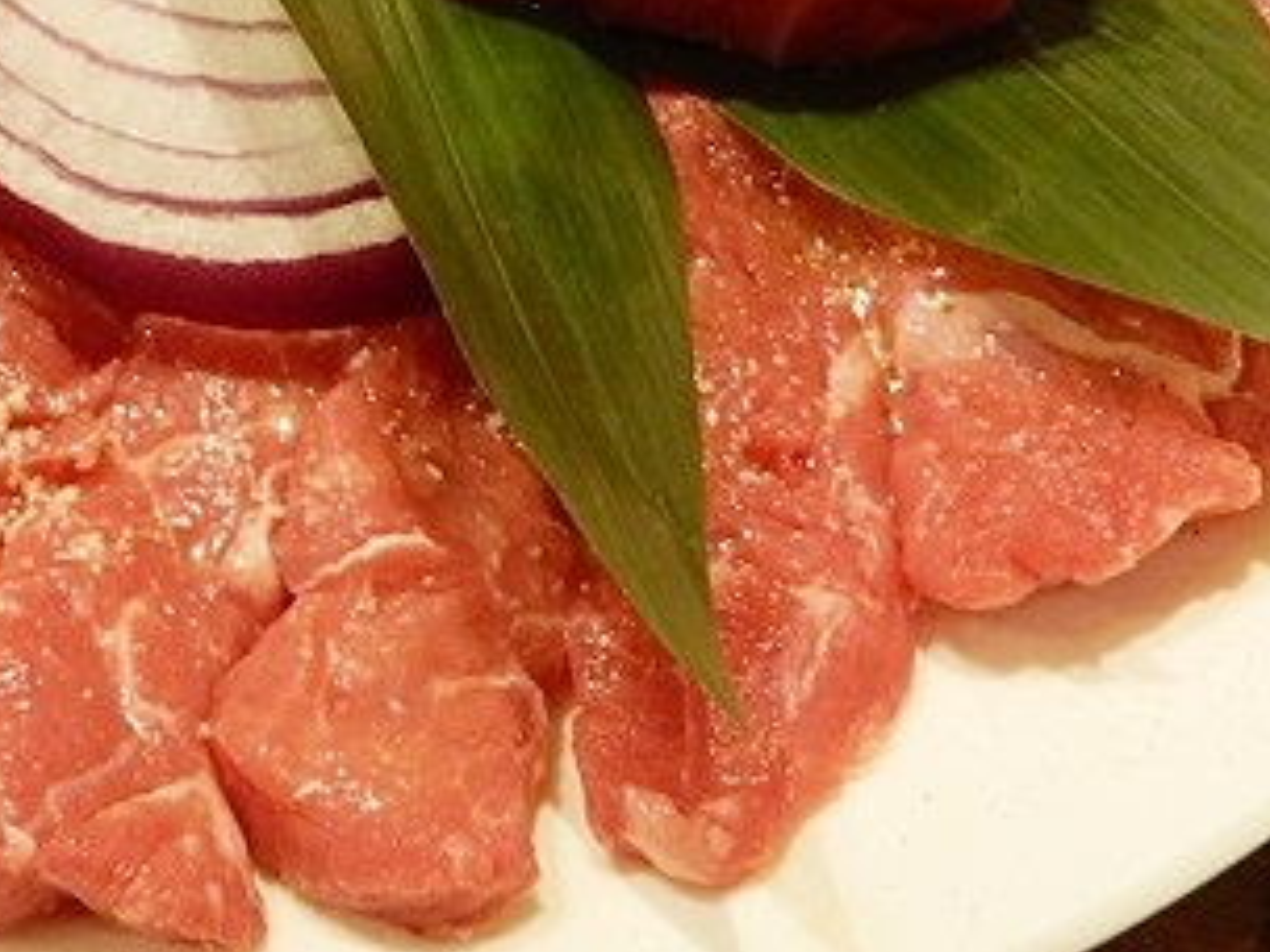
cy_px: -167
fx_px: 2898
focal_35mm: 79
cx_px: 4
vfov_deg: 17.8
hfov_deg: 23.7
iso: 400
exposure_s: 1/20
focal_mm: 5.4
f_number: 4
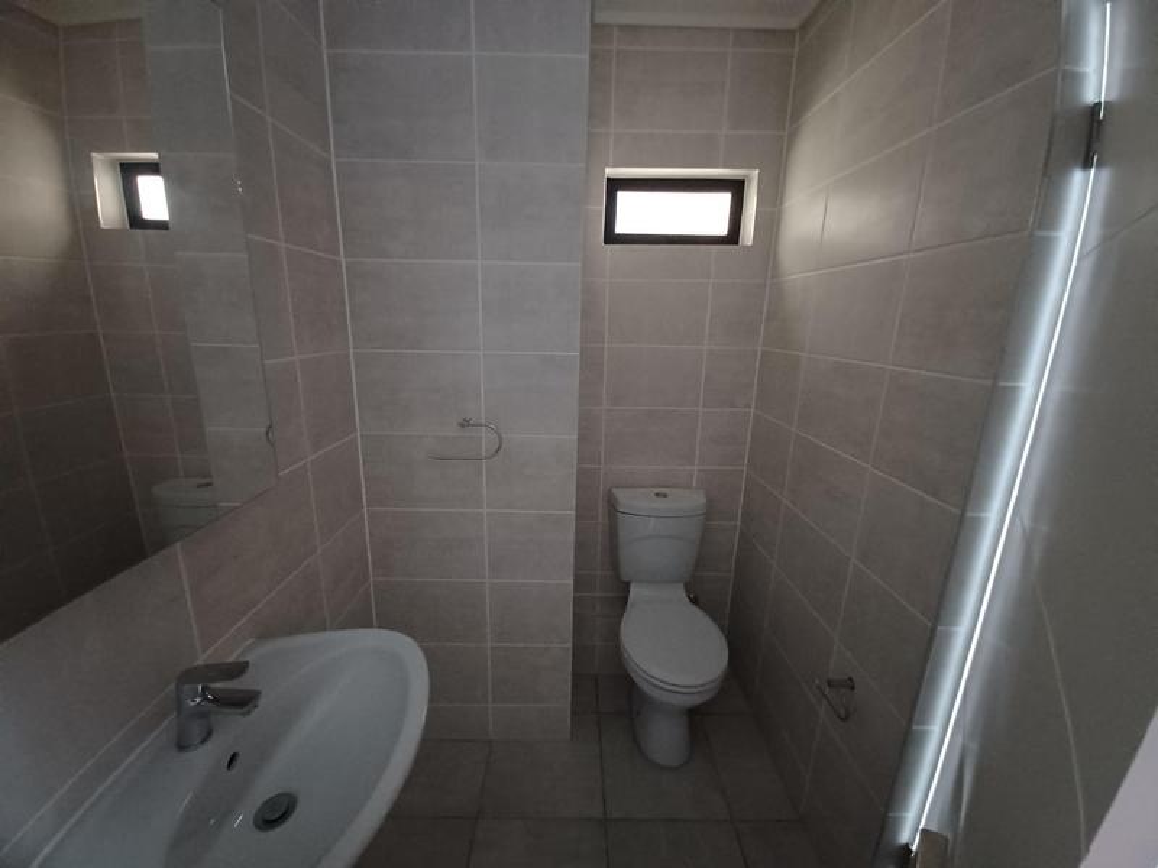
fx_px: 435
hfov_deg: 106.2
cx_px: 579
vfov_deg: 89.9
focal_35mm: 13
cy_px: 434
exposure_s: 1/14
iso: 500
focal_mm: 1.42
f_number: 2.2
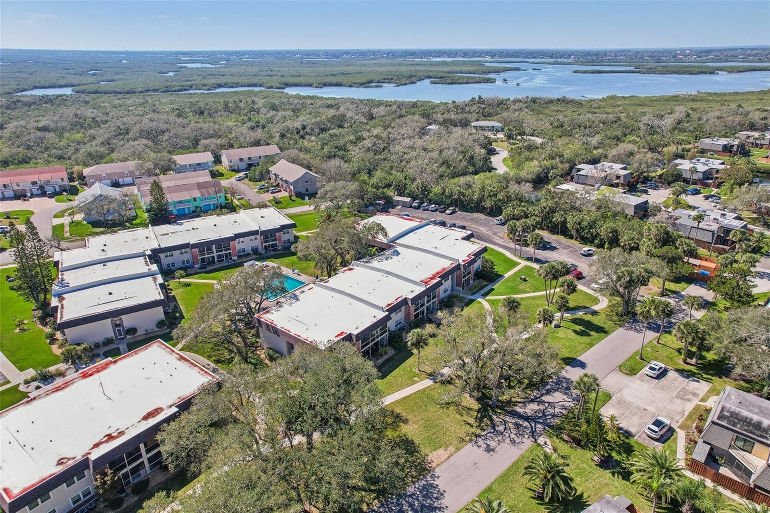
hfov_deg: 78.6
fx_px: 470
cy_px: 256
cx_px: 385
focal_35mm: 22
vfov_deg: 57.2
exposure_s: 1/2500
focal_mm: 8.4
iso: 110
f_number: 2.8
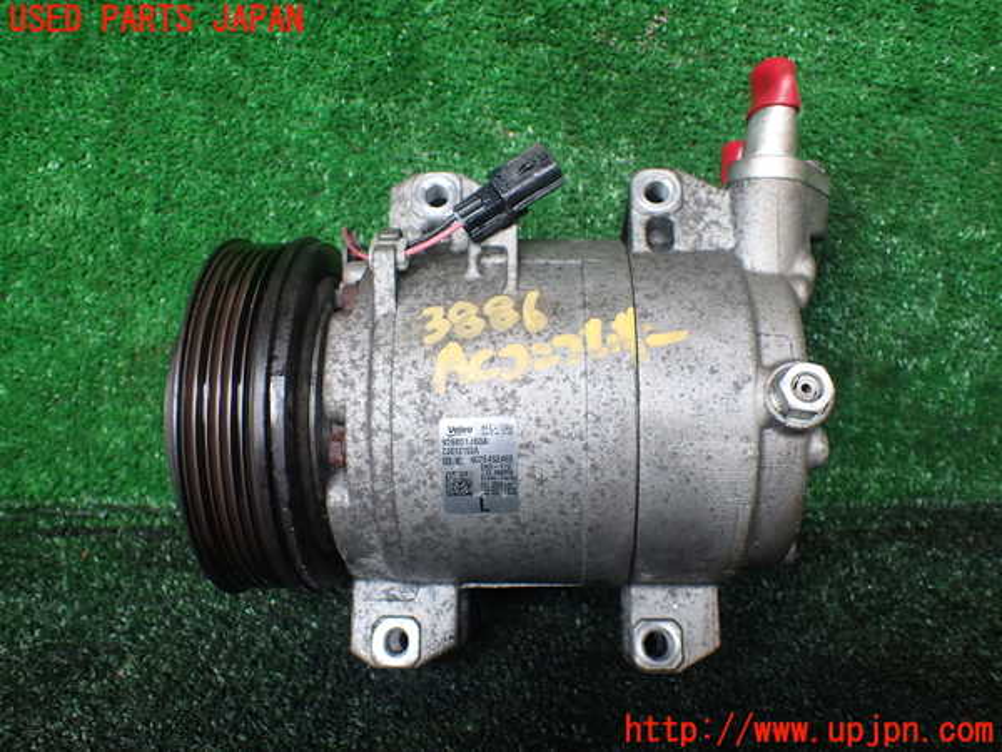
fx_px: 868
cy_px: 376
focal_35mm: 30
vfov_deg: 46.8
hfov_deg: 60.0
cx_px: 501
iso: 125
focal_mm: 5.4
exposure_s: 1/125
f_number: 2.3
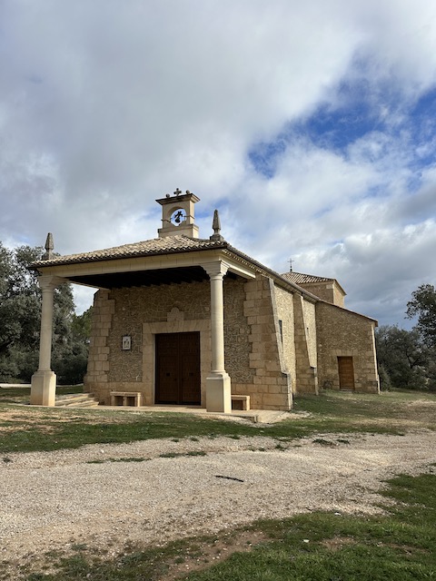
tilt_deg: +10.5
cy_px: 290
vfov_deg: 71.6
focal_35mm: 24
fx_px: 403
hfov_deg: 56.8
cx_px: 218
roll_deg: +0.2
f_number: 1.78
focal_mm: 6.86
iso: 80
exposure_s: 1/5000
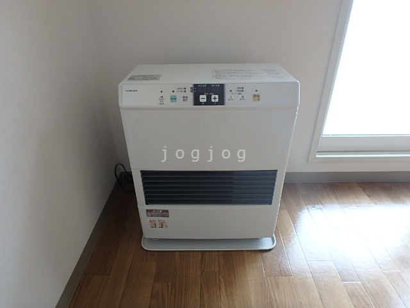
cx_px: 205
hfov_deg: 79.0
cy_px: 154
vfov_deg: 63.4
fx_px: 249
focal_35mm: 21
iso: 200
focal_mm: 3.7
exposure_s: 1/40
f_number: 3.5
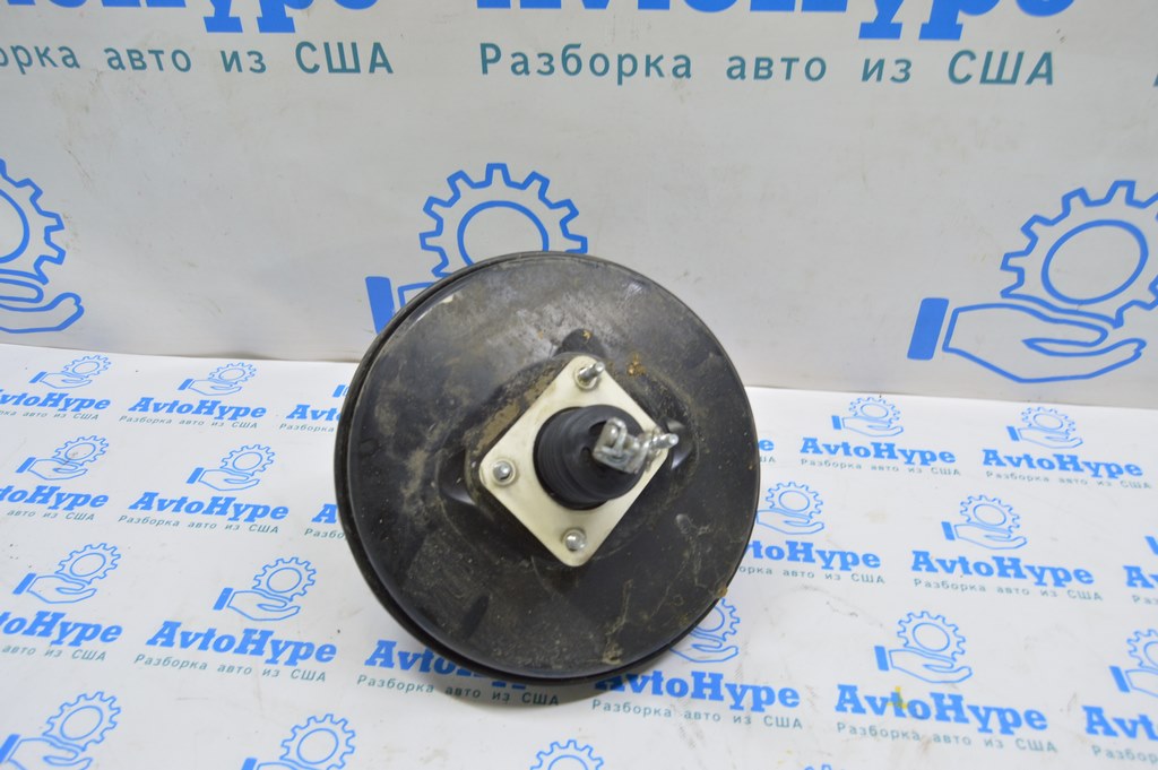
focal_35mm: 27
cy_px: 385
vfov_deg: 47.9
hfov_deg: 67.4
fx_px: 868
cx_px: 579
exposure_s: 1/20
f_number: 5.6
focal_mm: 18
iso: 400
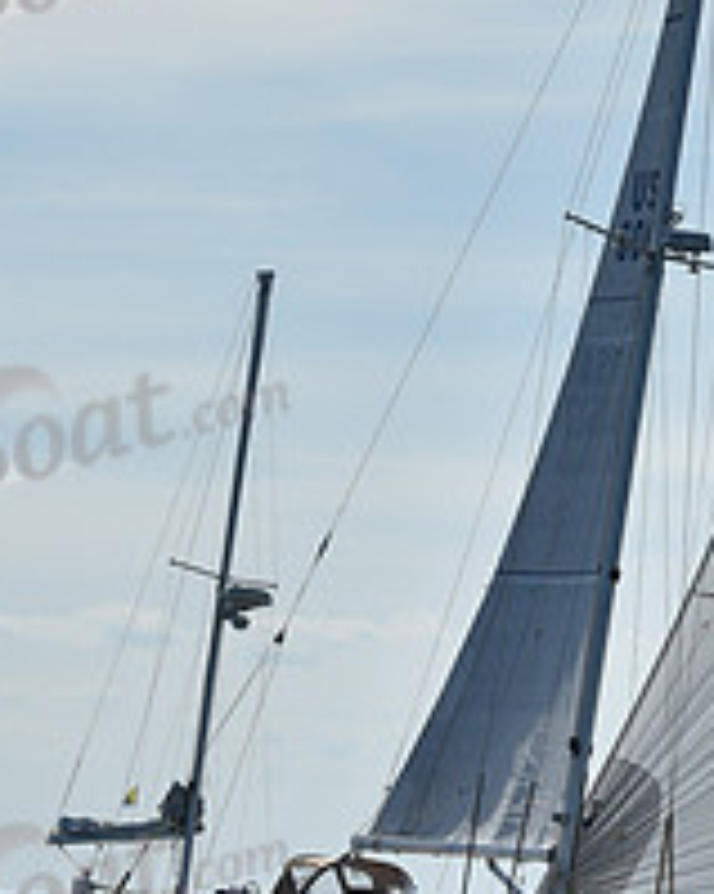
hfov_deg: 4.6
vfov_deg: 5.8
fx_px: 8829
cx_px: 523
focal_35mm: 334
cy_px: 166
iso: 250
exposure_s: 1/1600
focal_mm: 122
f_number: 9
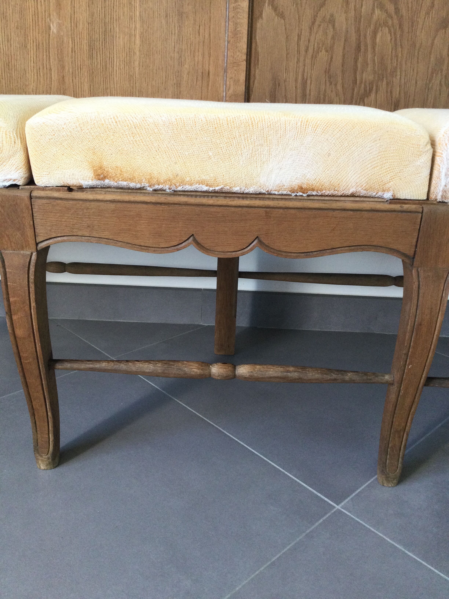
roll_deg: -3.3
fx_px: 536
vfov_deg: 58.4
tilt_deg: -21.0
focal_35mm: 31
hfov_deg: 45.4
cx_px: 224
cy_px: 300
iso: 50
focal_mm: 3.3
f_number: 2.4
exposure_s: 1/33
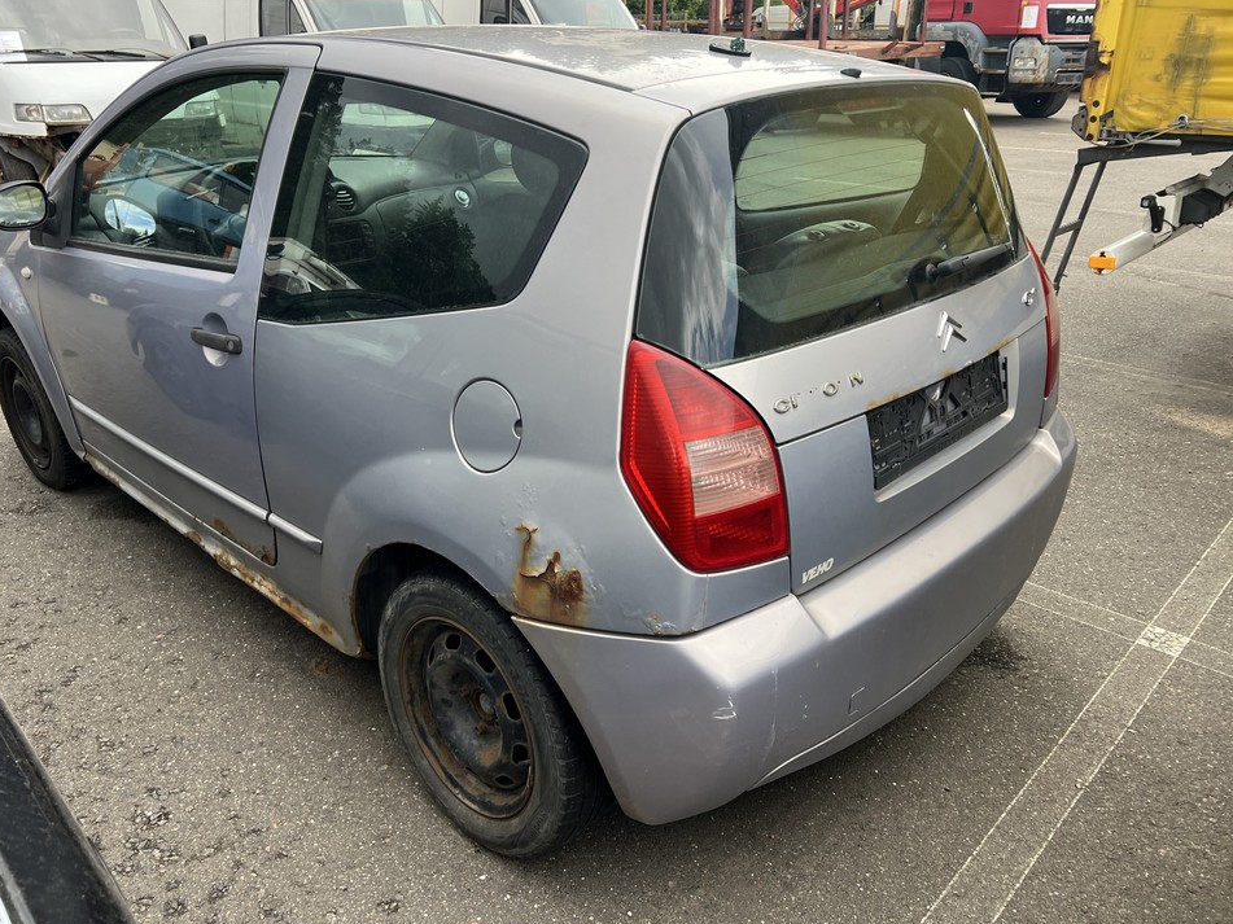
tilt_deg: -18.0
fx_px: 997
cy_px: 433
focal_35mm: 28
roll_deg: +0.2
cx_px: 593
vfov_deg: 49.7
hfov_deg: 63.4
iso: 50
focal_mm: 5.7
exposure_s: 1/572
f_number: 1.5
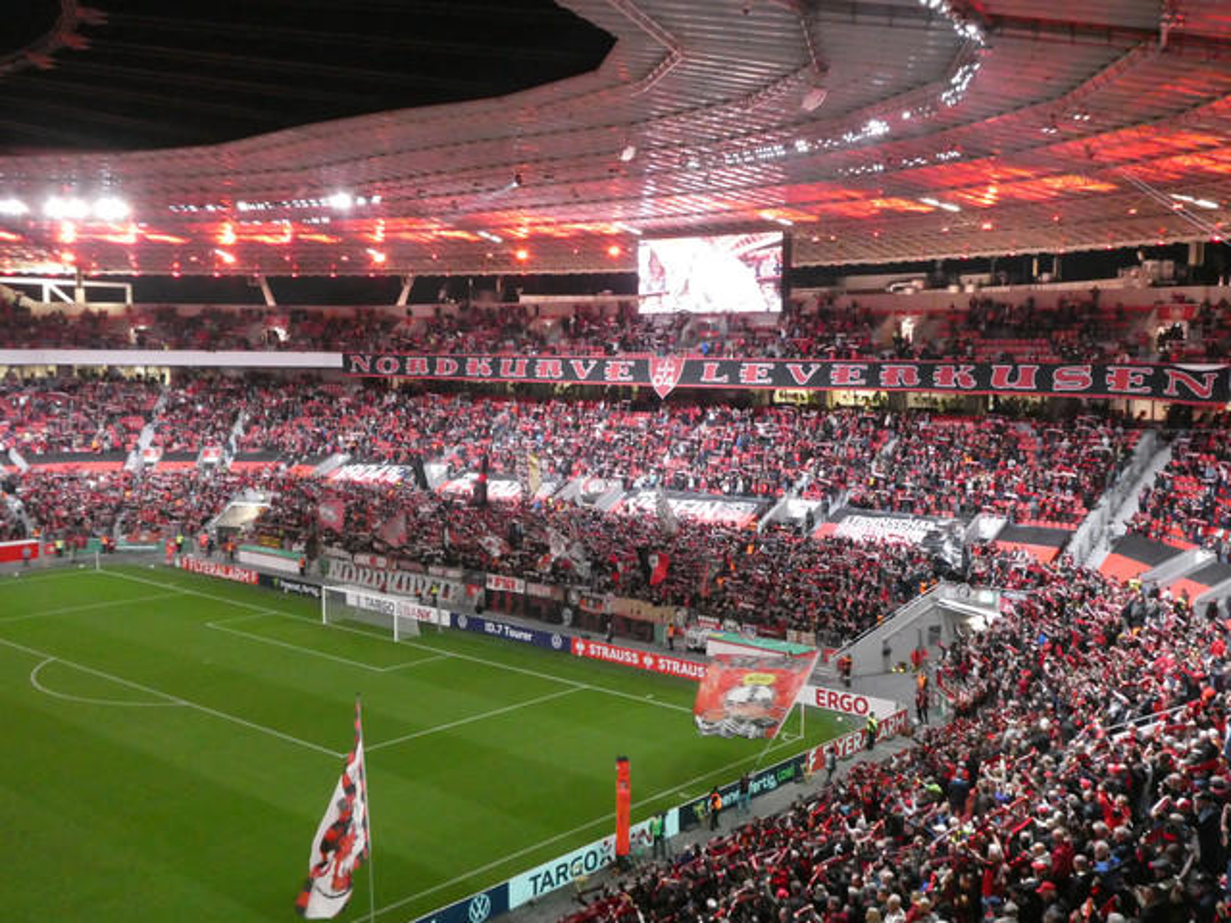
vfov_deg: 40.7
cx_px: 616
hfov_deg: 52.6
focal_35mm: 35
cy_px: 462
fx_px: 1245
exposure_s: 1/40
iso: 1600
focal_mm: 6.3
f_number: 3.7
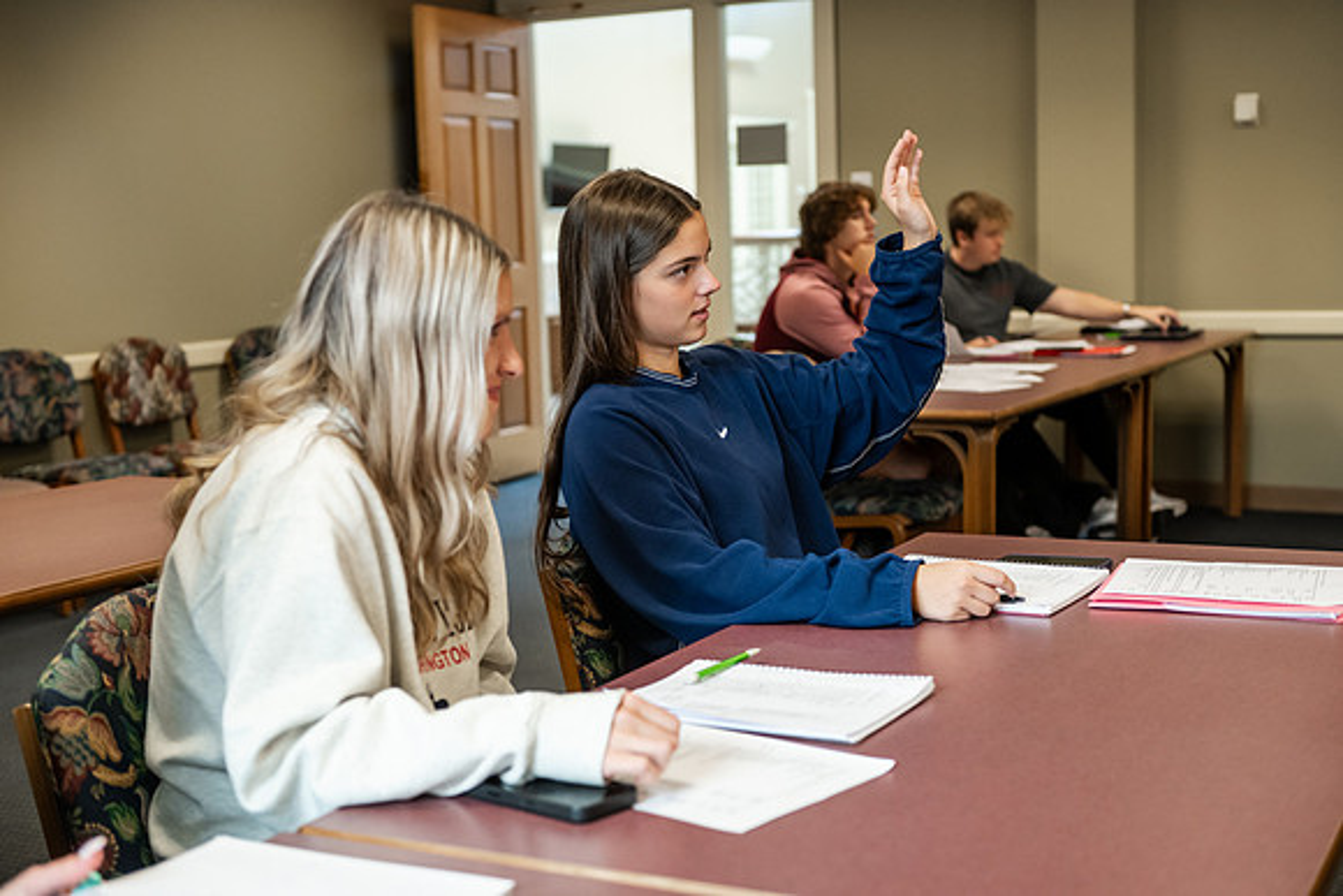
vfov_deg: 27.0
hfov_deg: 39.6
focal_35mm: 50
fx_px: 1866
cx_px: 672
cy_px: 448
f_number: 3.2
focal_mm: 50
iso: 1600
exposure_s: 1/200
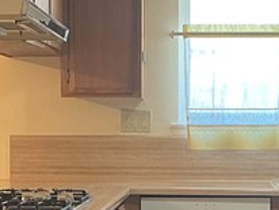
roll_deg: +0.6
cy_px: 255
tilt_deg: -6.0
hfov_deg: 13.7
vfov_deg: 10.2
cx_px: 169
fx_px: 1162
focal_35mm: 144
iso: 80
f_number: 1.8
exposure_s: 1/60
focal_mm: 3
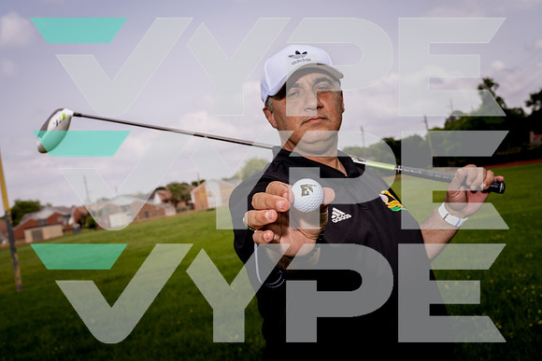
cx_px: 271
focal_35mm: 47
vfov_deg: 28.7
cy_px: 180
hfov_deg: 41.9
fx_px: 708
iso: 100
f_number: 10
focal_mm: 47
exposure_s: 1/250
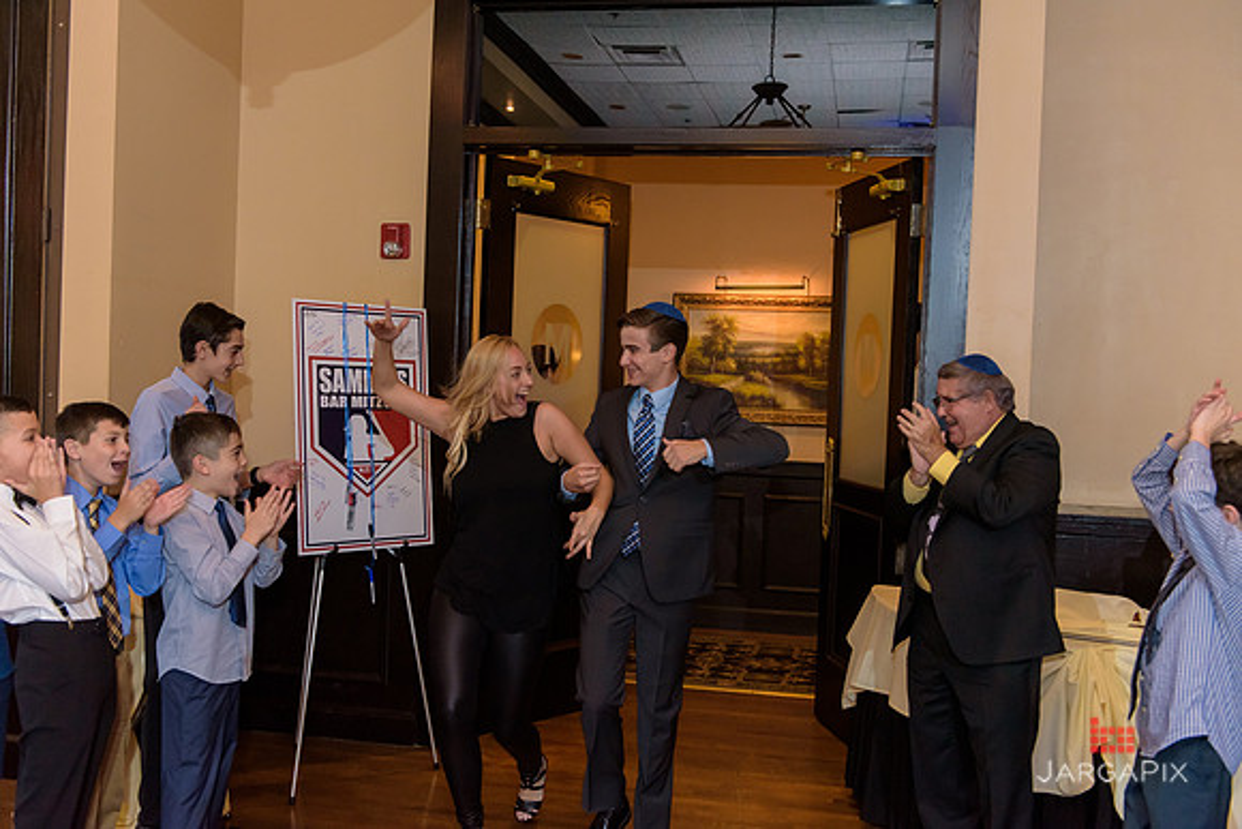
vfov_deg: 35.1
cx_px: 621
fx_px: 1311
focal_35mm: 38
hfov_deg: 50.7
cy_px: 414
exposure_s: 1/125
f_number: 3.2
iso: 1600
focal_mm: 38
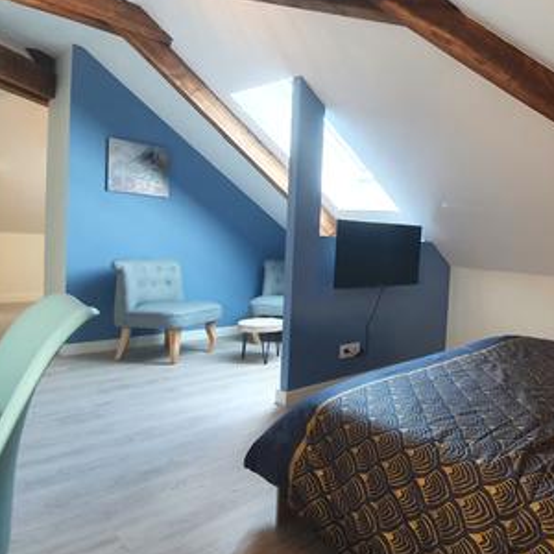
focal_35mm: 23
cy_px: 268
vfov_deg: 67.2
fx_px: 416
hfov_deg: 59.4
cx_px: 476
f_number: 2.2
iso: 200
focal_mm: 1.8
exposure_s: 1/50
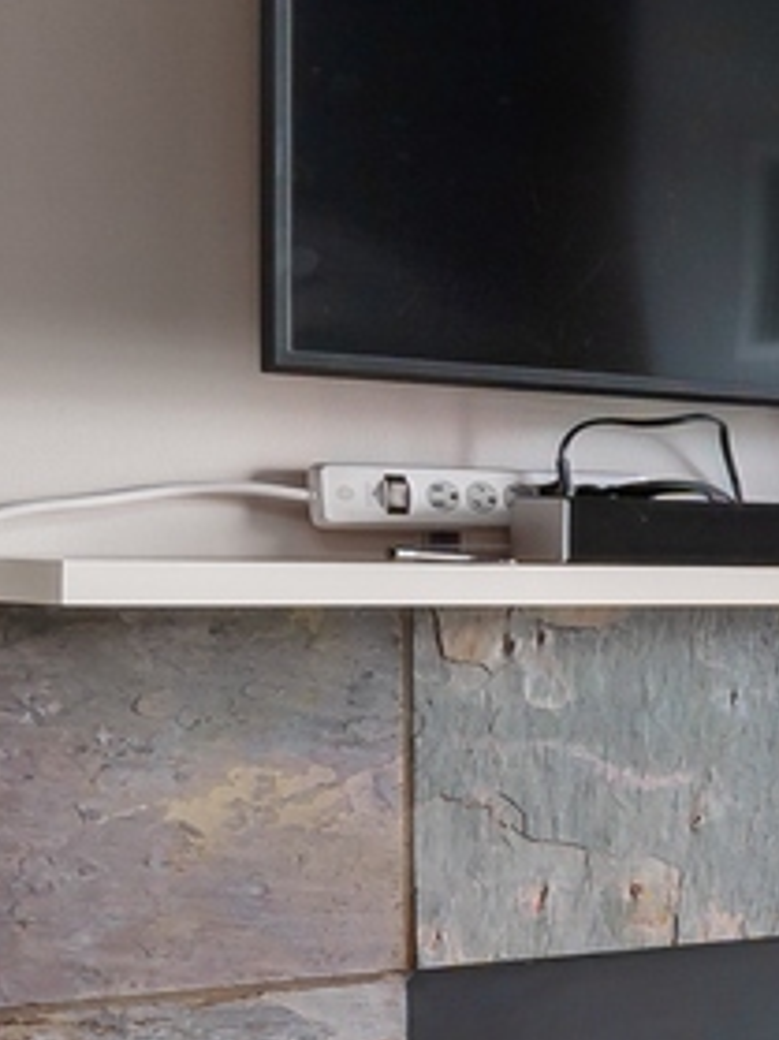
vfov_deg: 20.6
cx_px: 2633
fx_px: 2853
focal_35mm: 95
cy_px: 697
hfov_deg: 9.7
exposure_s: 1/13
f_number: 8
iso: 100
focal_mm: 17
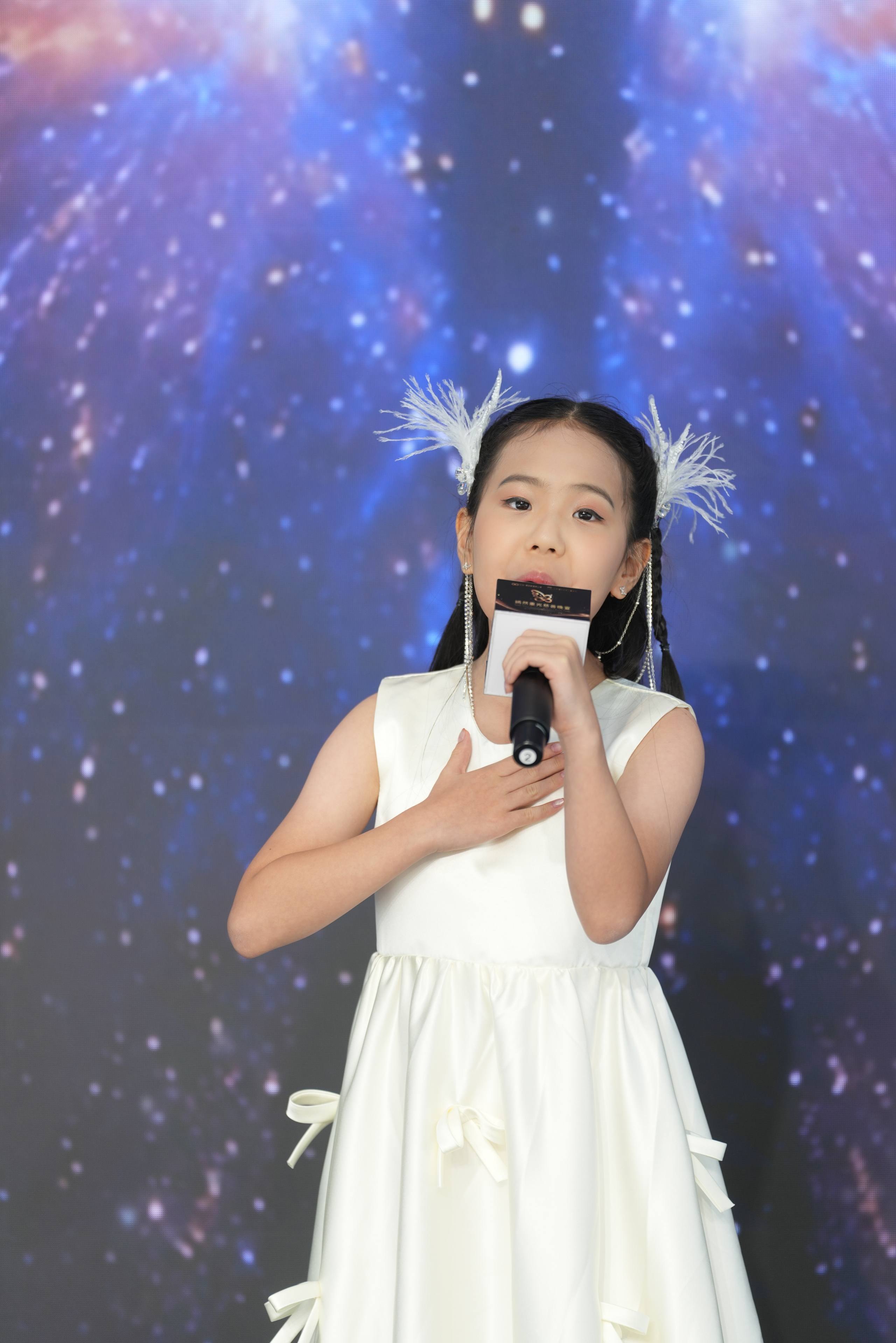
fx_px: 7466
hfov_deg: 6.9
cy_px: 672
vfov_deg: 10.3
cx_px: 448
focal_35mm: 200
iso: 400
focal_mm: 200
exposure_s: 1/250
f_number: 2.8
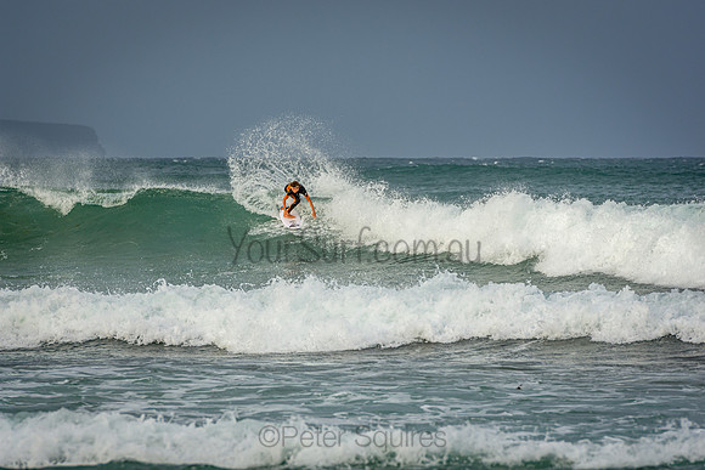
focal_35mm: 300
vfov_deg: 4.6
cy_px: 235
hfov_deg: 6.9
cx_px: 352
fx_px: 5876
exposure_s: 1/640
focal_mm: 200
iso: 200
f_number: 5.6
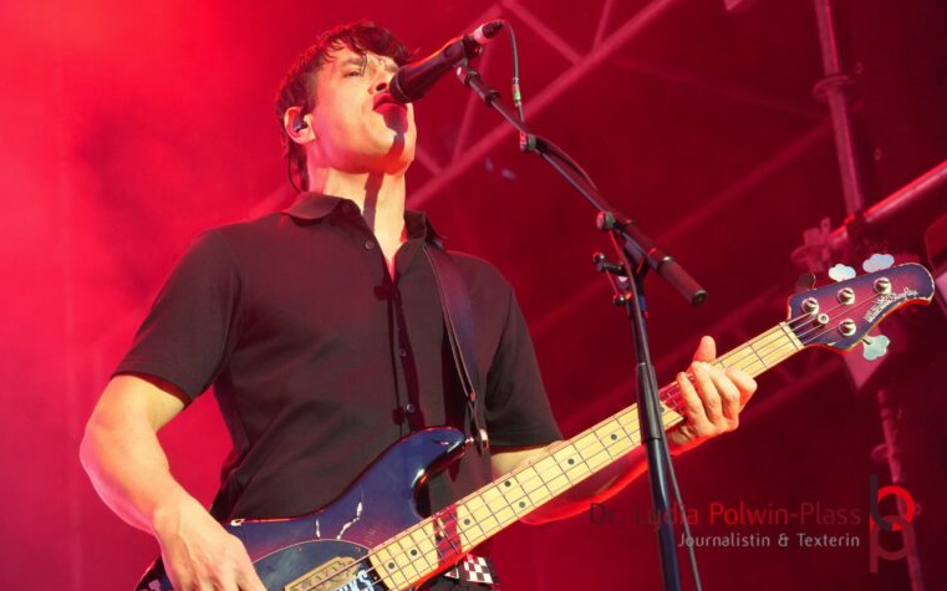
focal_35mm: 107
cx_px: 470
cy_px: 315
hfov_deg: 19.6
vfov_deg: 12.3
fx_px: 2748
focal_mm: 69
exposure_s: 1/160
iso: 5000
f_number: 5
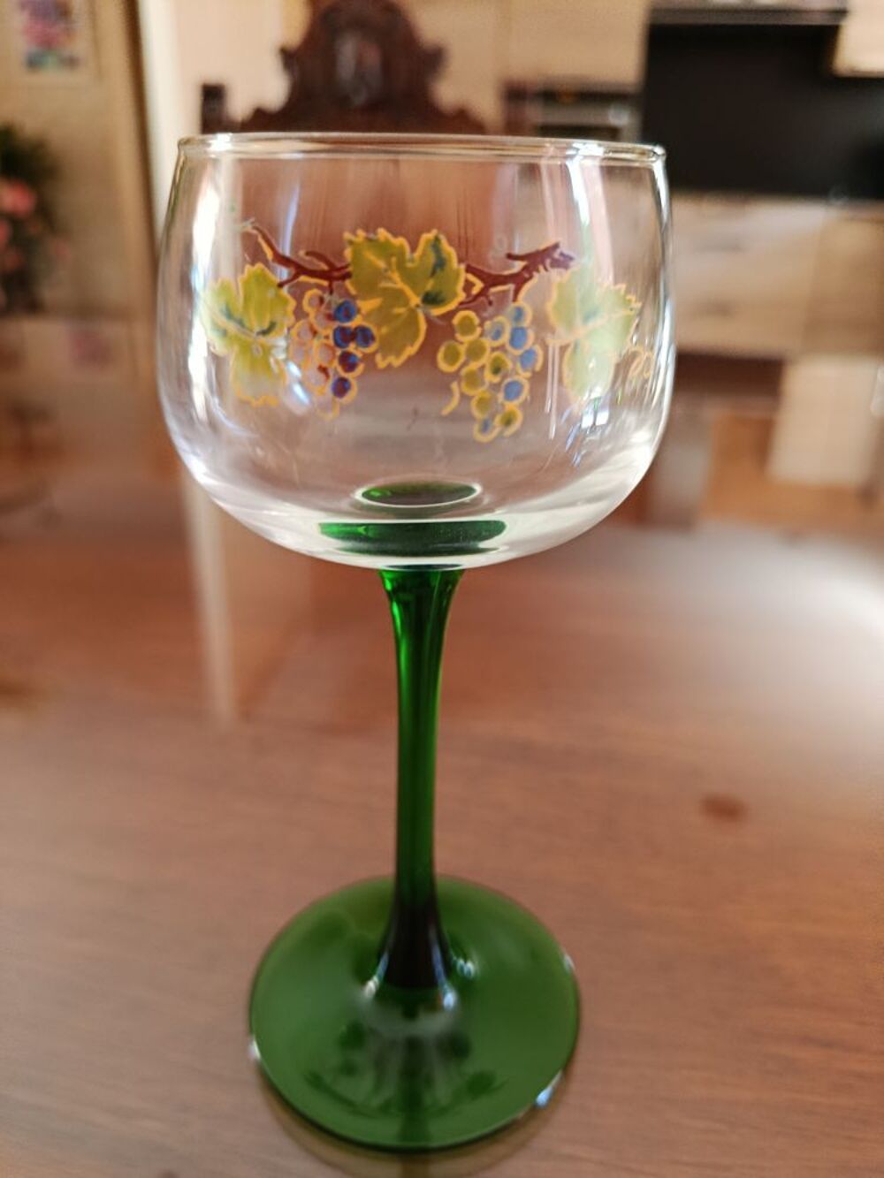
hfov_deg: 56.8
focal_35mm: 24
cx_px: 442
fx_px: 817
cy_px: 589
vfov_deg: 71.6
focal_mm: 5.24
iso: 1103
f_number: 1.7
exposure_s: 1/25
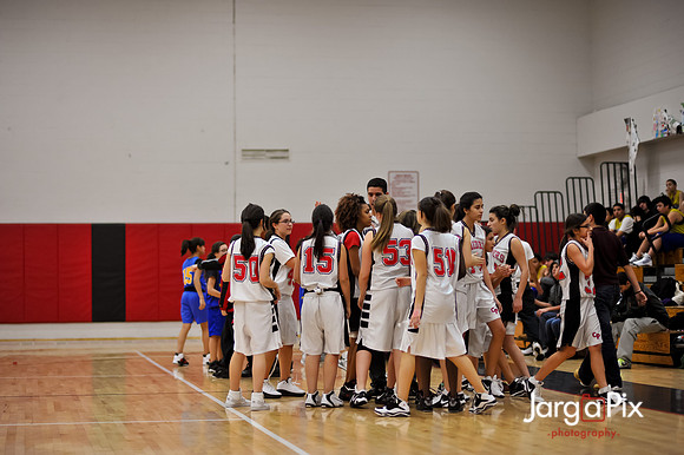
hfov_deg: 23.9
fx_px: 1614
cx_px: 342
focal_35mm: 85
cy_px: 228
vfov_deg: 16.1
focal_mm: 85
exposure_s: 1/500
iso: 1000
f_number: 2
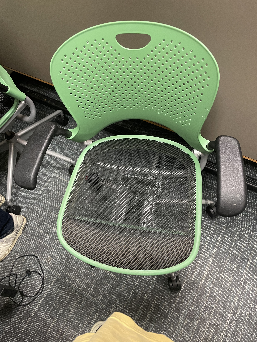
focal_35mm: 26
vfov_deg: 67.3
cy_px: 171
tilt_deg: -60.6
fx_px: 257
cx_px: 128
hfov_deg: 53.1
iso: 320
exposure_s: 1/60
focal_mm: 4.2
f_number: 1.6
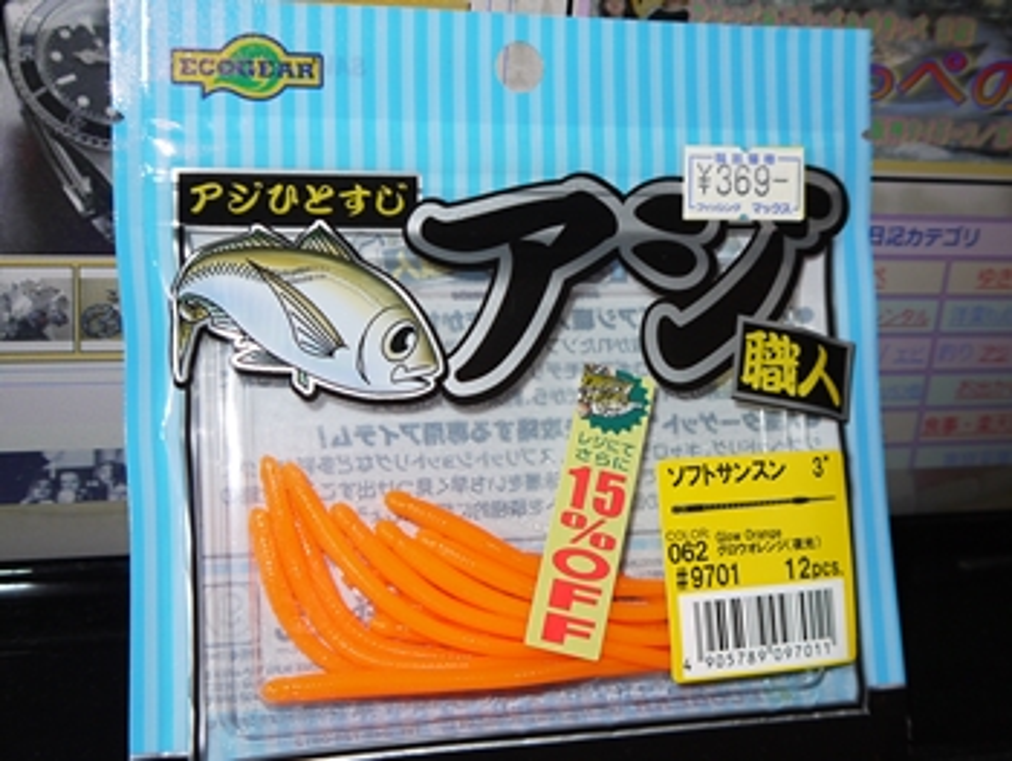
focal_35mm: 39
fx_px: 1141
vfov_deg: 36.9
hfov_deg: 47.8
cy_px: 380
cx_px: 506
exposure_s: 1/60
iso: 100
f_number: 3.5
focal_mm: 14
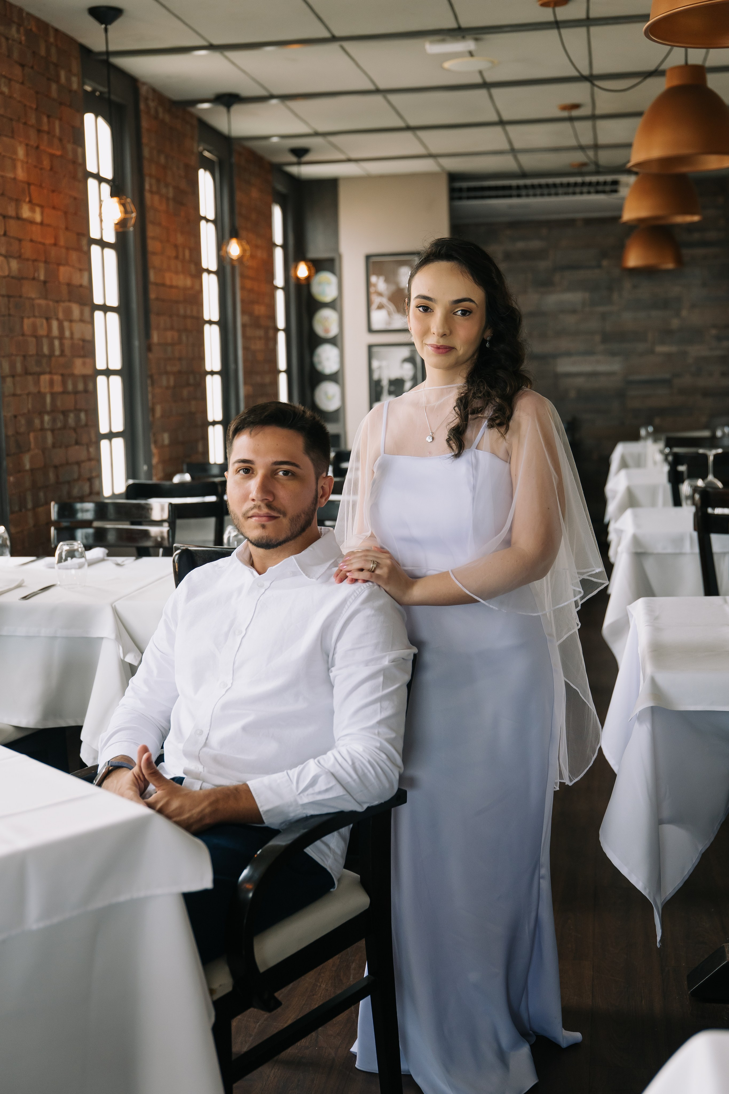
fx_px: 1397
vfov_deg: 42.7
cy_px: 547
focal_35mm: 46
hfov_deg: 29.2
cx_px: 364
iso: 800
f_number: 3.2
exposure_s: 1/200
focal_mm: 44
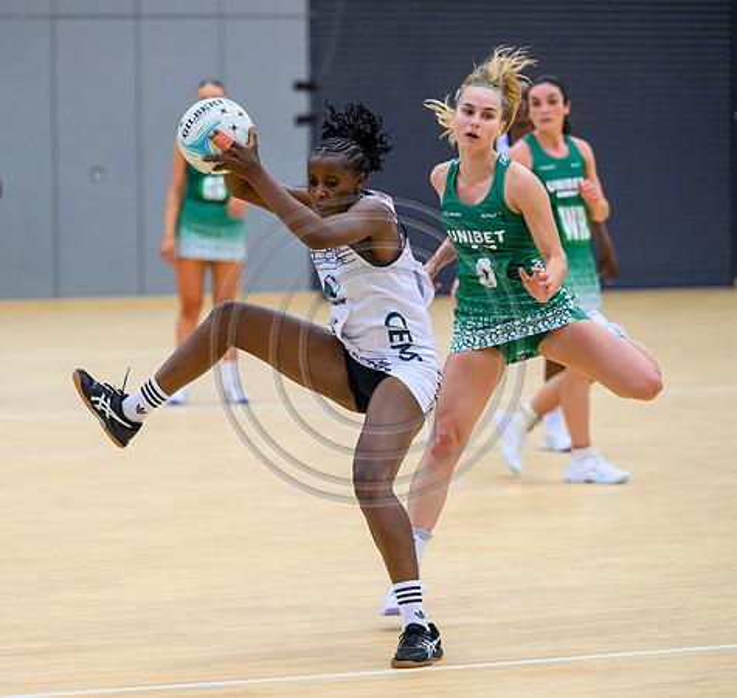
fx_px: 4018
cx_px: 291
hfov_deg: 10.5
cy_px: 348
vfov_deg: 9.9
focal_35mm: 171
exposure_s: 1/1000
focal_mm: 135
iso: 4000
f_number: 3.2
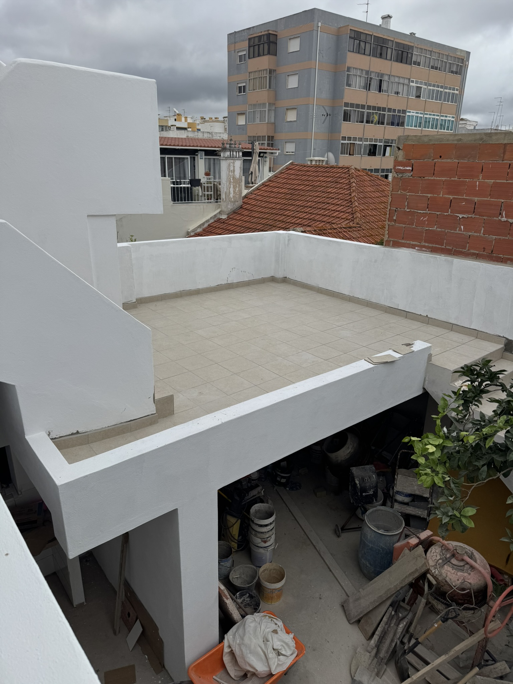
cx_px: 256
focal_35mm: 24
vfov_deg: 71.6
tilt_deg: -21.2
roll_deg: -0.7
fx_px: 474
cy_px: 342
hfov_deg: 56.8
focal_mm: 6.76
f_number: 1.78
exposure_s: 1/9009
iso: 80
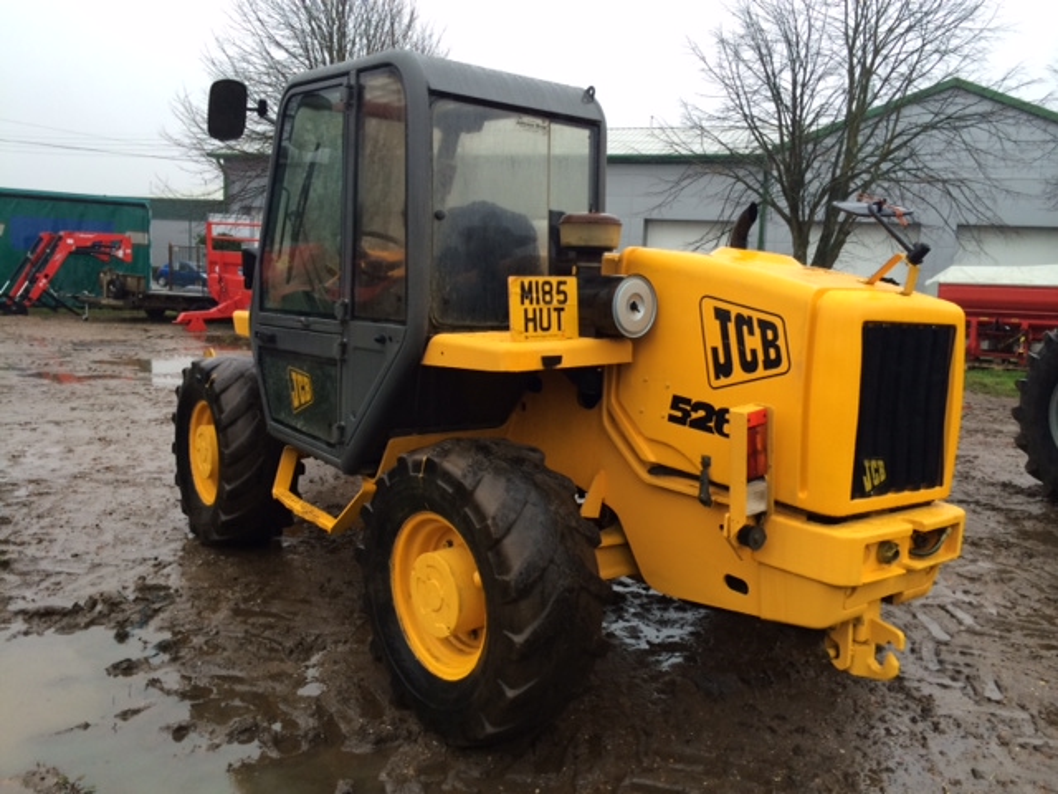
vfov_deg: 46.8
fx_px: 917
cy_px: 397
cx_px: 529
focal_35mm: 30
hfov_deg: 60.0
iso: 40
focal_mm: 4.12
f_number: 2.2
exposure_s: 1/40
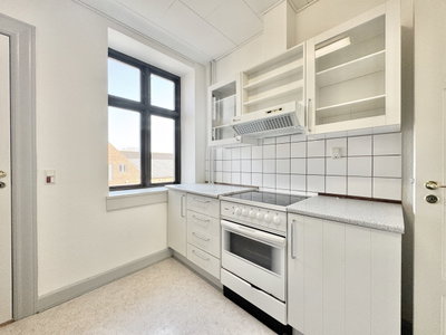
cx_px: 223
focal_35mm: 14
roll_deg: +0.5
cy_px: 168
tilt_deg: -0.9
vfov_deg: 85.7
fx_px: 180
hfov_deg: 102.1
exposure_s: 1/100
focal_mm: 2.22
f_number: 2.2
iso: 100
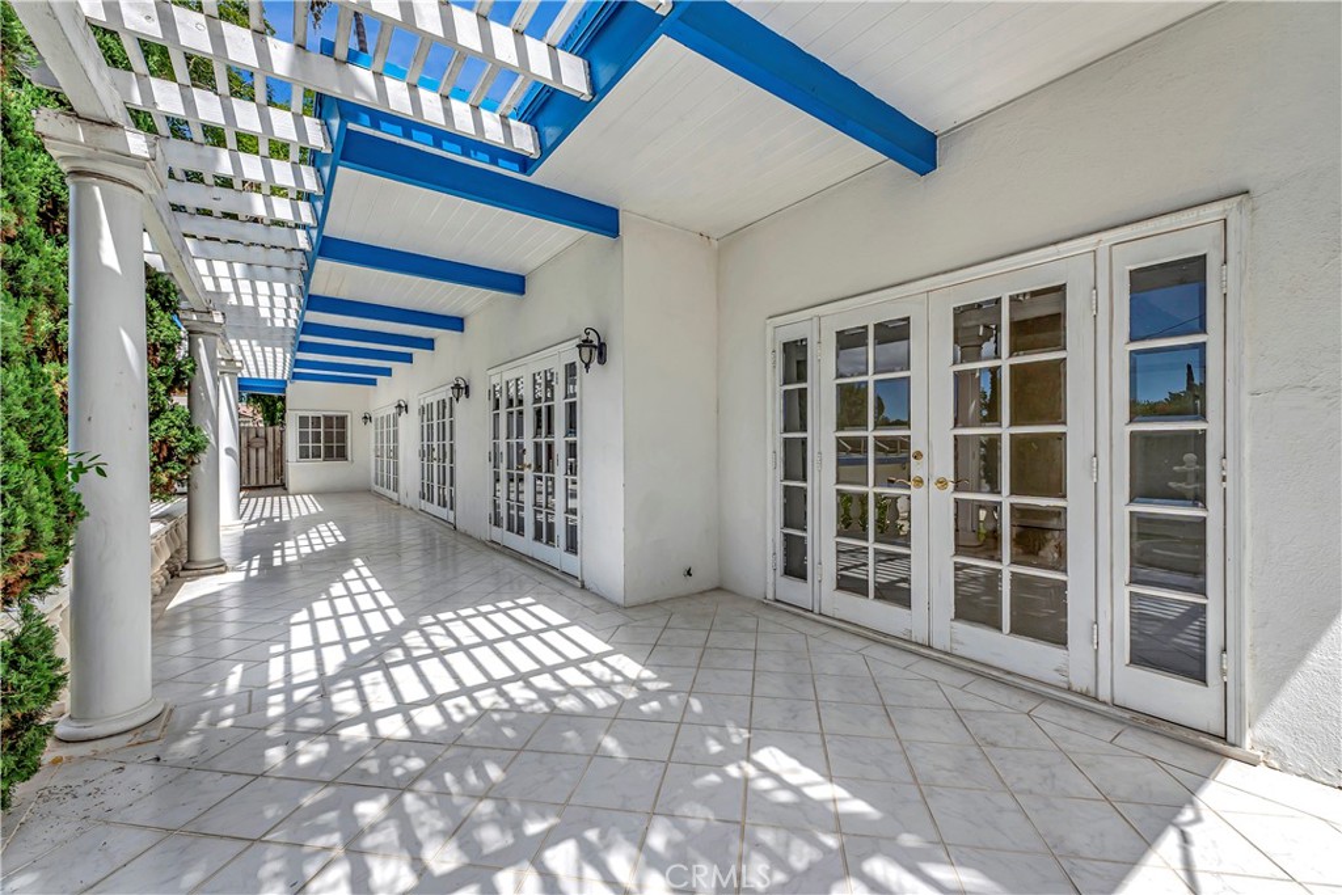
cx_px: 671
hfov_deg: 100.4
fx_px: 559
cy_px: 448
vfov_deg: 77.3
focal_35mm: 15
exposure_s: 1/640
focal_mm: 10
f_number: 5.6
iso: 100
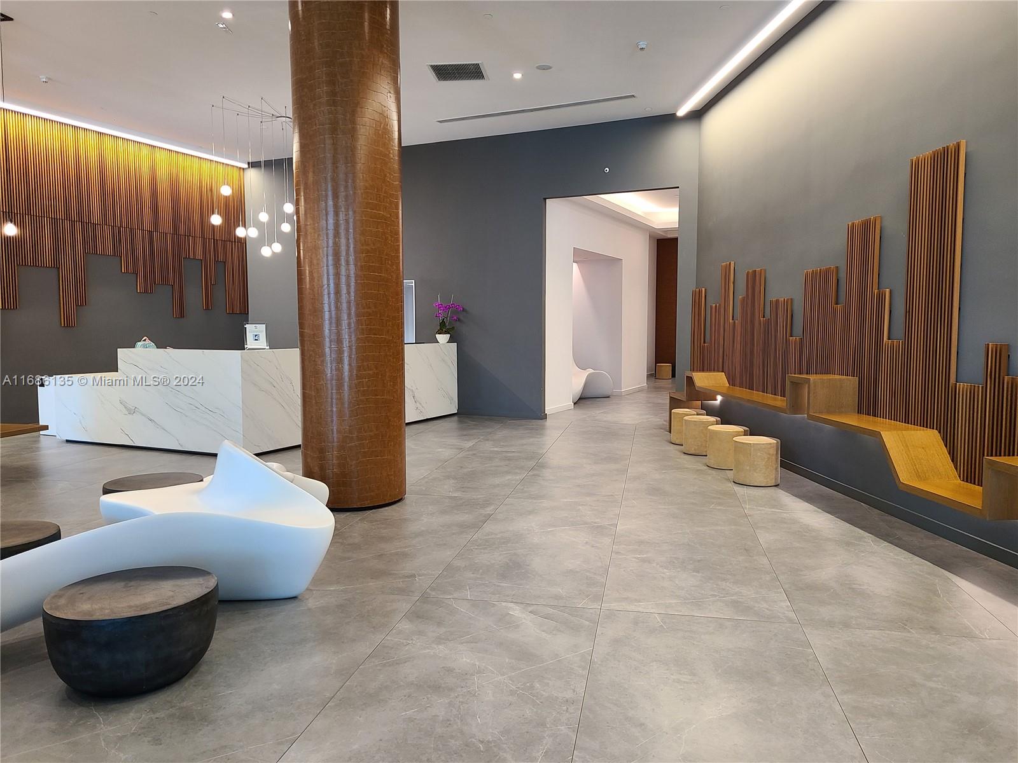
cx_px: 509
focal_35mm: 26
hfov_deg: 67.3
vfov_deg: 53.1
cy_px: 382
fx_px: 765
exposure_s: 1/60
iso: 160
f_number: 1.8
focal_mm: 5.4
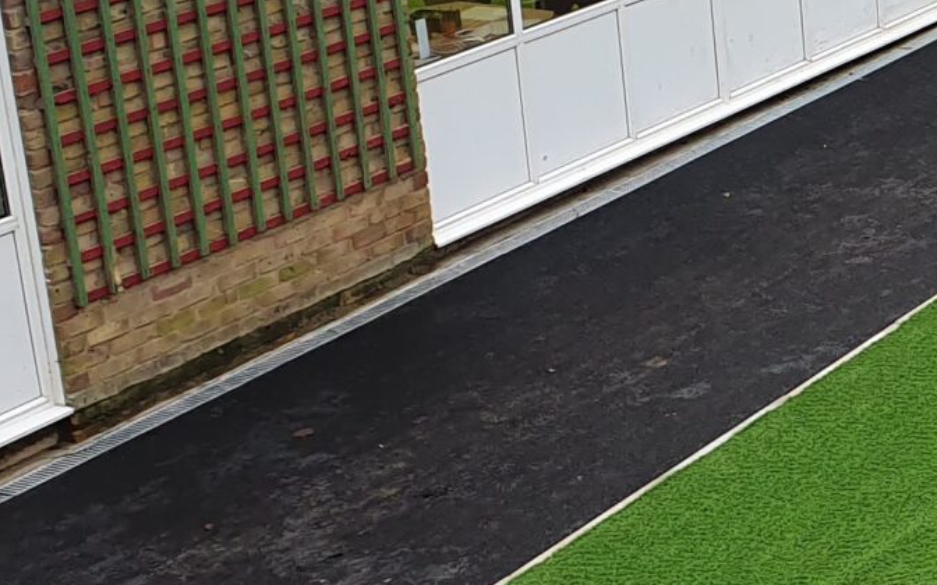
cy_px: 284
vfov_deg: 12.5
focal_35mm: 105
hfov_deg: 17.2
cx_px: 1549
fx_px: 2681
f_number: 2.4
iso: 50
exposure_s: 1/119
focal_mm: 4.32
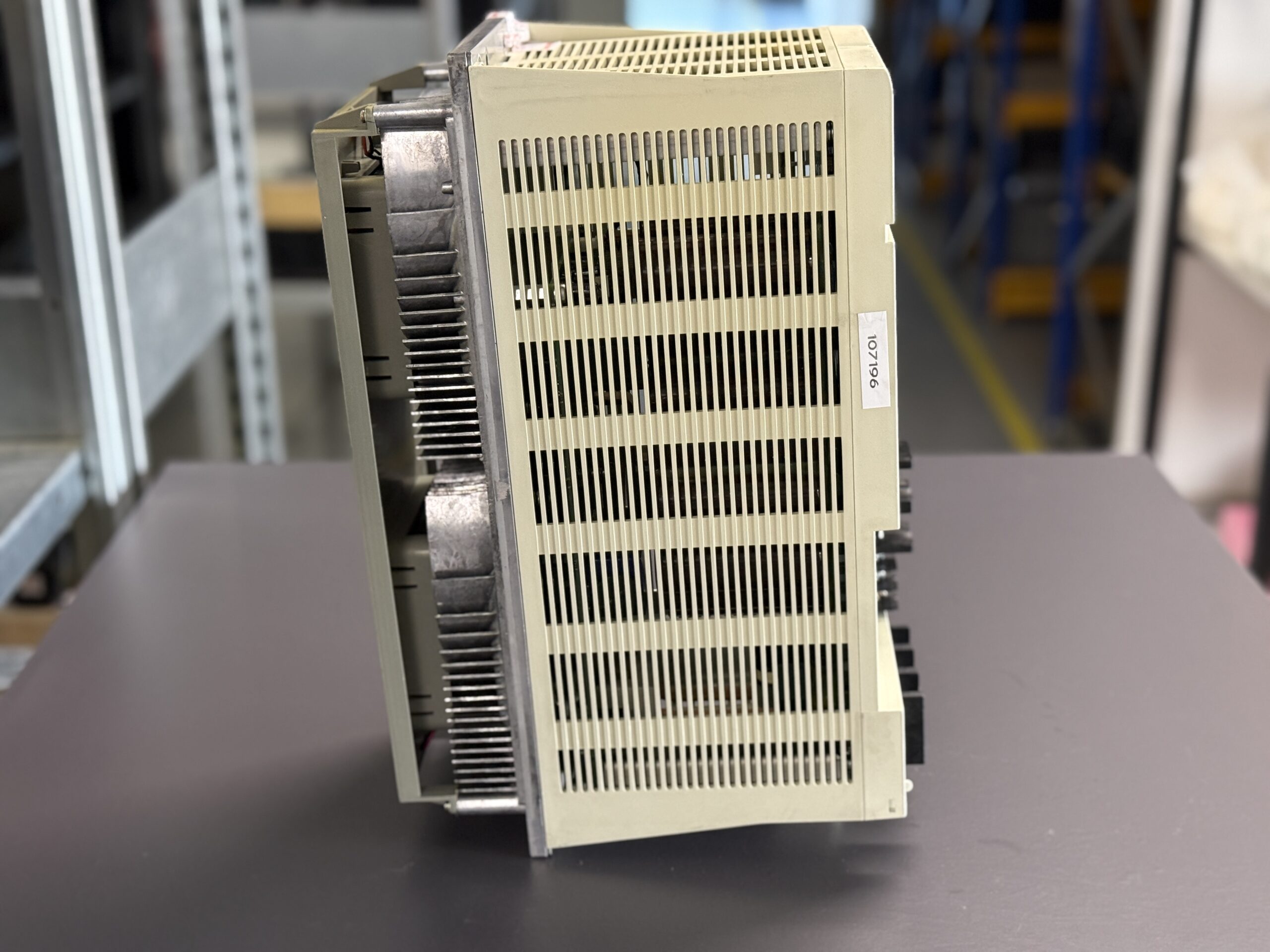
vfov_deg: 30.3
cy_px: 476
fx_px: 1761
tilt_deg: -19.9
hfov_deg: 39.7
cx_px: 635
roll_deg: +0.1
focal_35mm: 48
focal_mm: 6.76
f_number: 1.78
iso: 250
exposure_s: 1/50
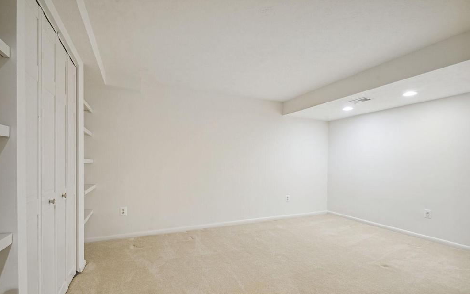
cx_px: 240
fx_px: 218
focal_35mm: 17
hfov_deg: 94.3
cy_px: 162
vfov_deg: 67.9
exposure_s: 1/10
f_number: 9
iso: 1000
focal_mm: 16
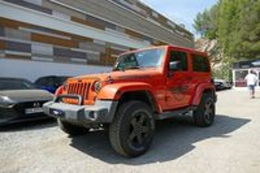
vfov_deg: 51.2
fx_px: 180
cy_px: 86
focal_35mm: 25
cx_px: 130
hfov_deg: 71.6
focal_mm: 9.12
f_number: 2.8
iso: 125
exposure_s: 1/1300
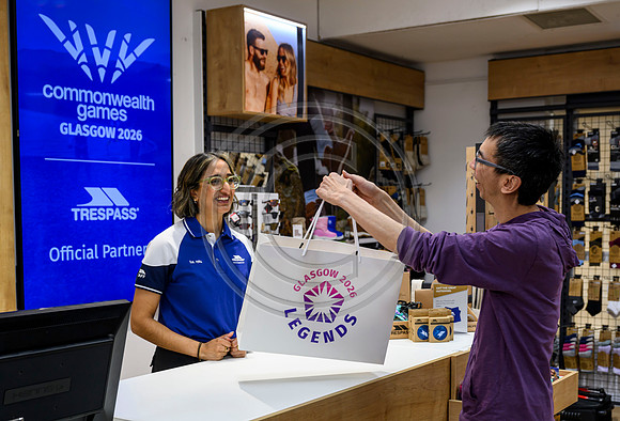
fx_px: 830
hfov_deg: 40.8
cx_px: 363
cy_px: 262
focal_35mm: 48
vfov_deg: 28.4
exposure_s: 1/200
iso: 800
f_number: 4
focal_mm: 38
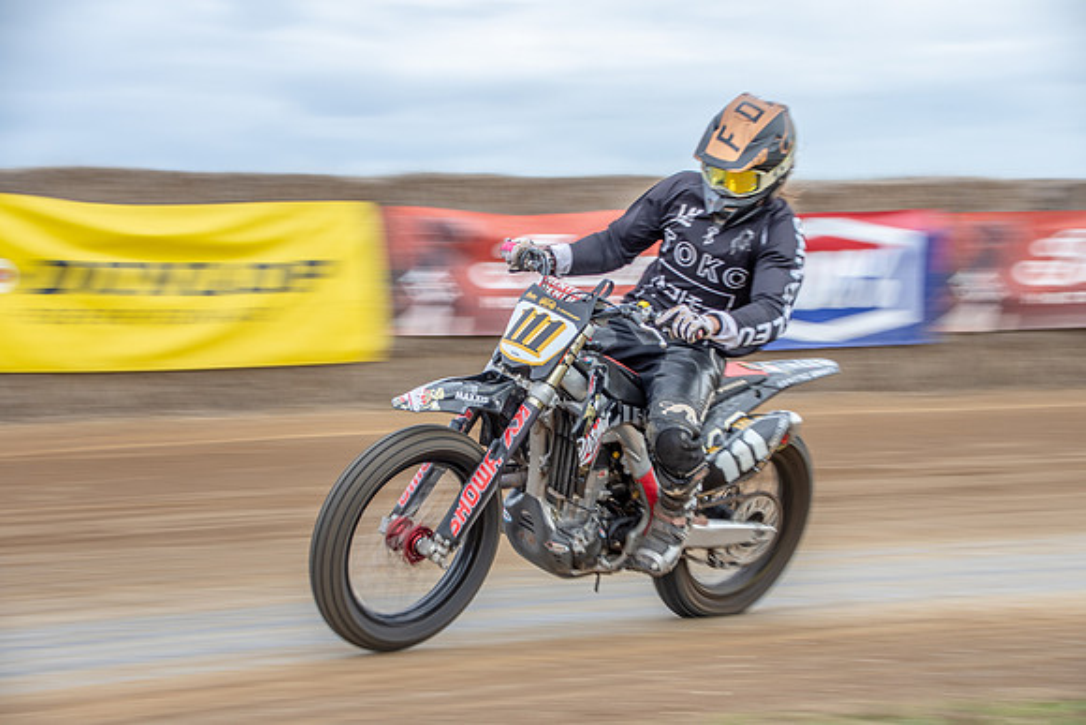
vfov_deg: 13.0
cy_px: 362
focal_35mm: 105
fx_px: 3168
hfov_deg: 19.5
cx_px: 543
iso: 160
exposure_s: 1/100
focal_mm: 70
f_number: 8
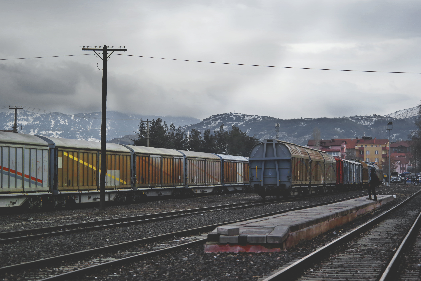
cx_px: 210
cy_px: 140
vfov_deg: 10.9
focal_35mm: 126
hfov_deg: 16.3
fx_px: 1473
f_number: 4.5
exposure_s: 1/125
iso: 400
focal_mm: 82
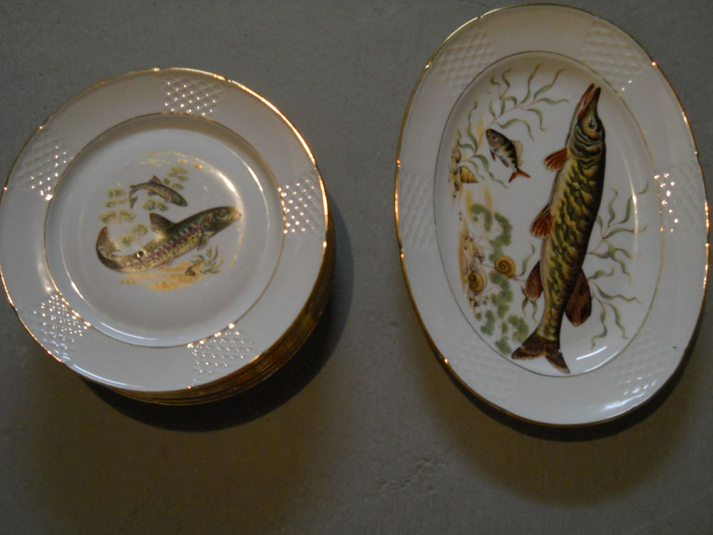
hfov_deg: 45.8
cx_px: 356
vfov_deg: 35.1
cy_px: 268
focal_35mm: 41
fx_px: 844
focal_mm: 6.72
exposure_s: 1/13
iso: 400
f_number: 3.1
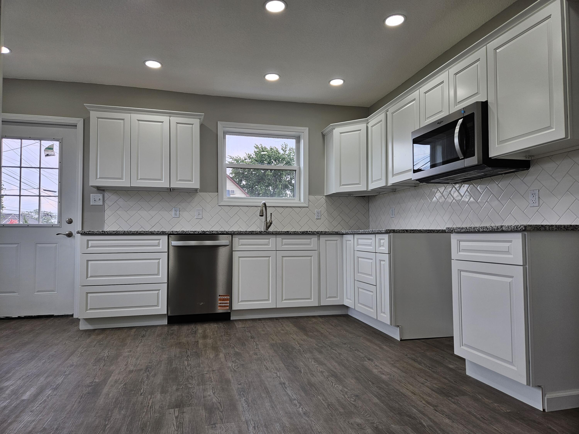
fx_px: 385
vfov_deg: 58.9
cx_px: 290
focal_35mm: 23
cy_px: 217
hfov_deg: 73.9
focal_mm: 5.4
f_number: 1.8
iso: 32
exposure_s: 1/120
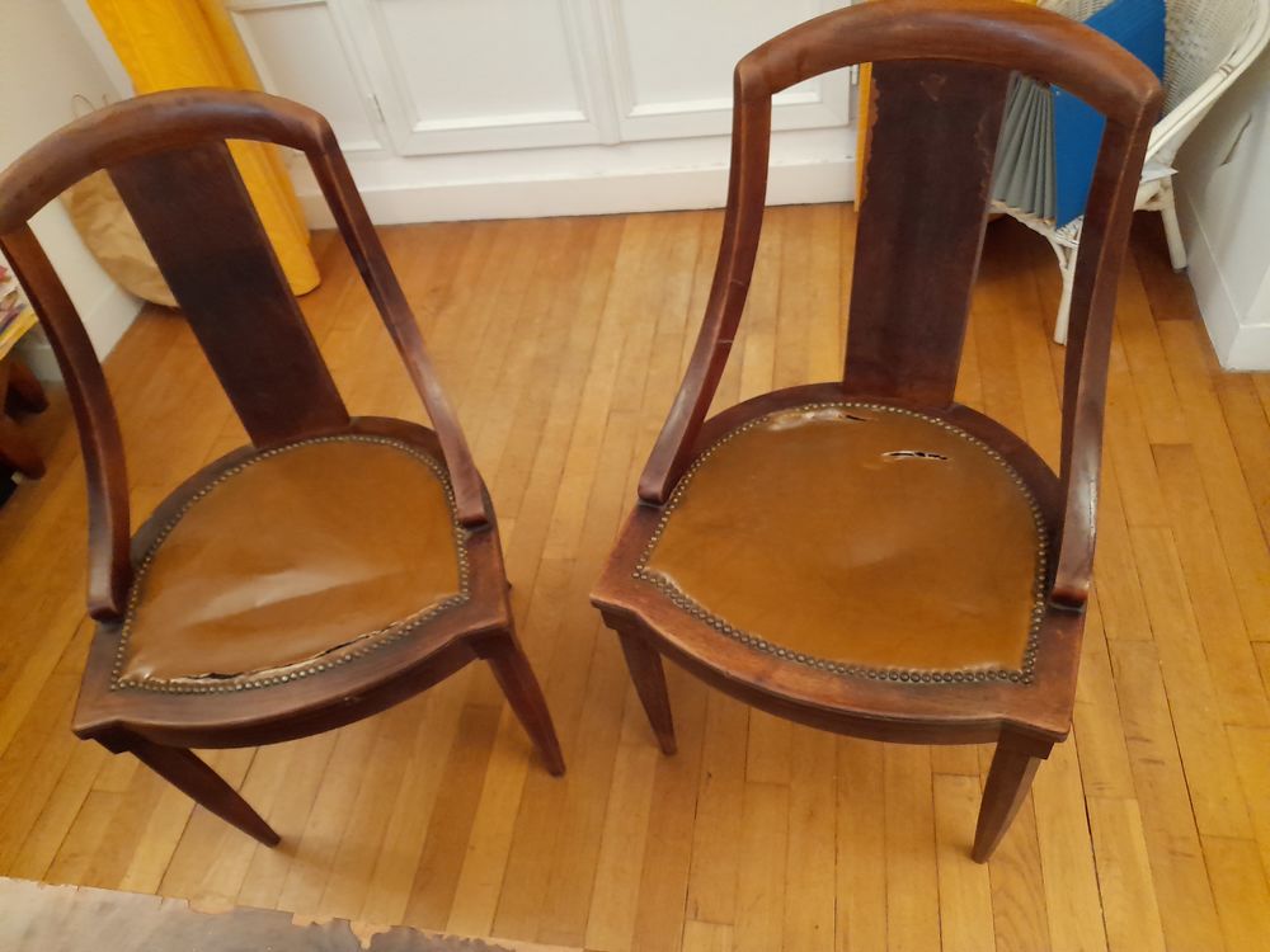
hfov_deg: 69.4
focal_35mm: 25
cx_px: 635
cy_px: 476
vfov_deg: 54.9
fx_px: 917
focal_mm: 4.6
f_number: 2
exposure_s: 1/10
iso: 640
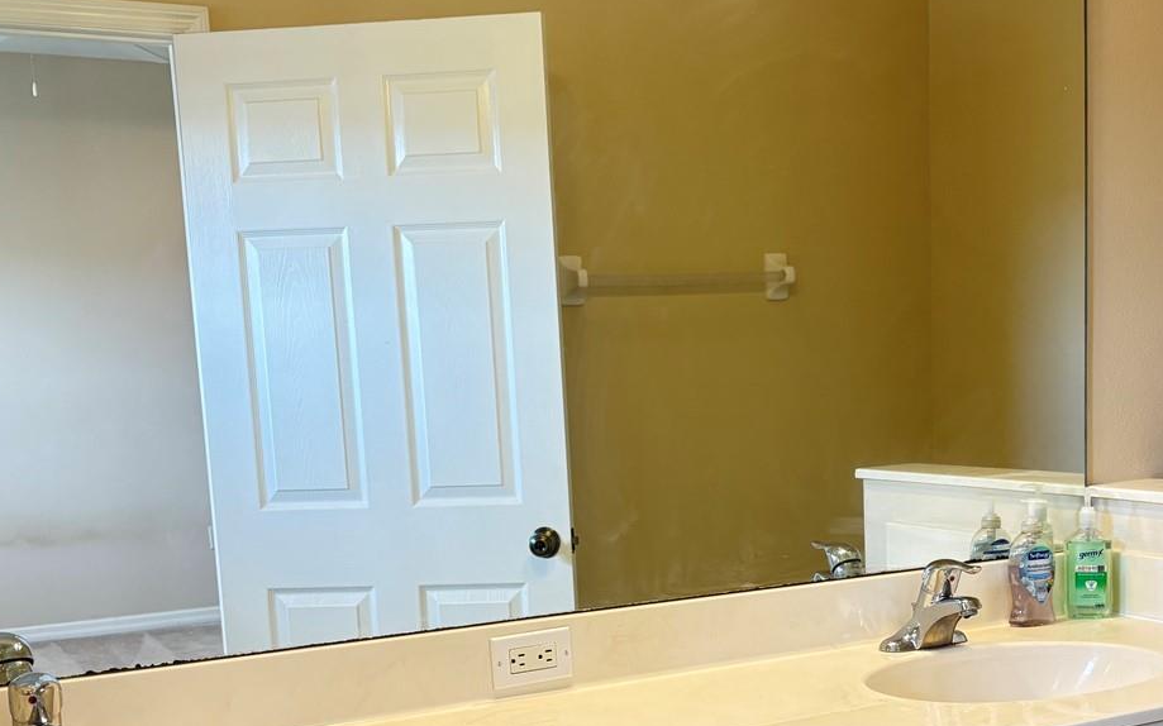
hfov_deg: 41.6
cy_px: 540
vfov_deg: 26.5
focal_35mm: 48
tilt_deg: -8.4
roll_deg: +2.0
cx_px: 709
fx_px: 1521
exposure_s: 1/60
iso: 100
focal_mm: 5.96
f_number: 1.6
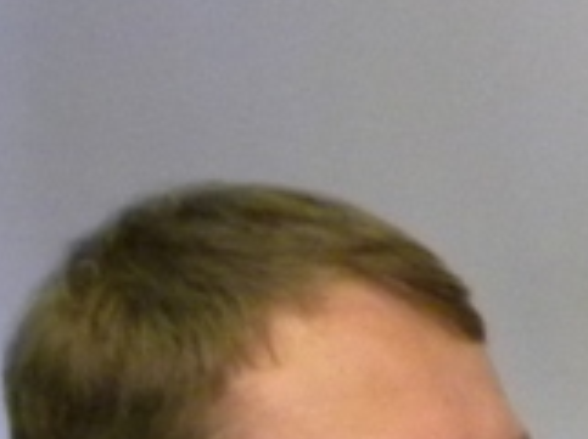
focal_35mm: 185
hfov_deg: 9.1
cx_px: 1629
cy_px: 911
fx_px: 3135
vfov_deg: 7.6
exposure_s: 1/12.7
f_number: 2.8
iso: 400
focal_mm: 5.2
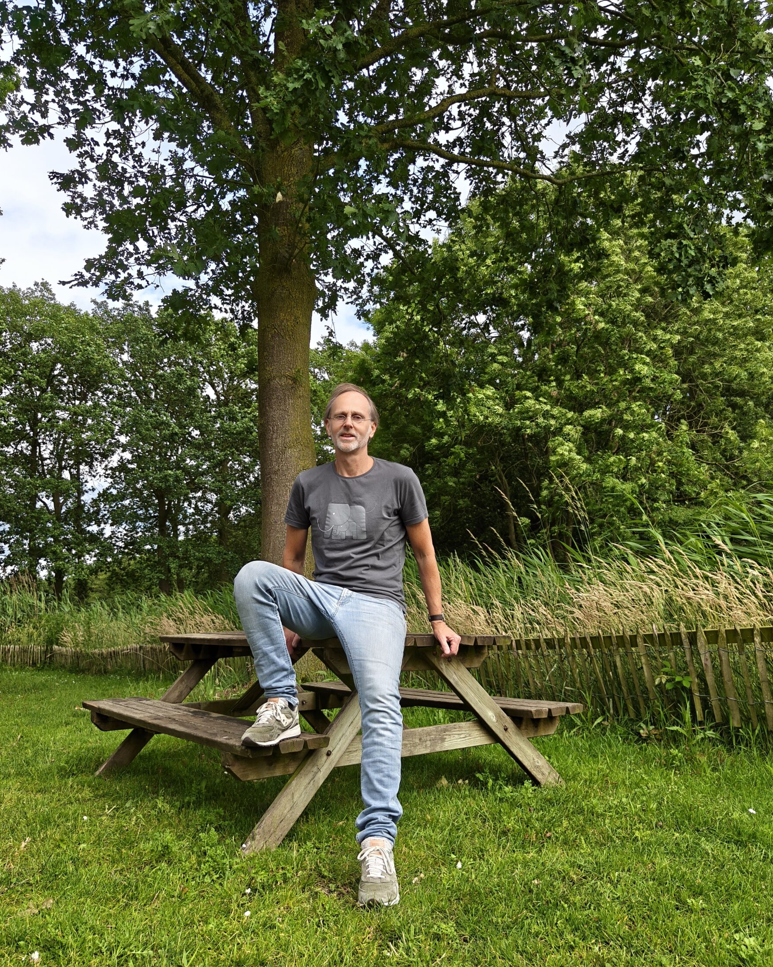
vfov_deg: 64.1
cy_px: 478
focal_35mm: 27
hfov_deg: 53.2
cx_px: 366
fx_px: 772
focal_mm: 5.59
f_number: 1.8
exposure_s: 1/1981
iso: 80
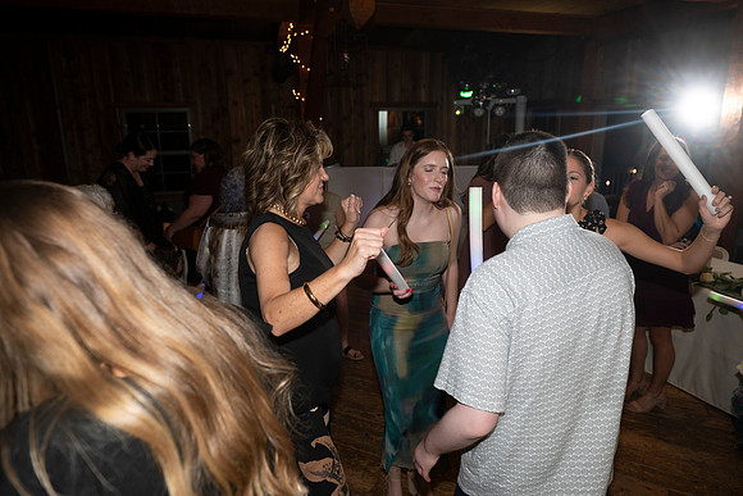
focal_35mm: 24
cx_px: 372
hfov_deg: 73.7
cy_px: 248
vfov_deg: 53.2
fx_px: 495
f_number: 3.5
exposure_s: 1/200
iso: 500
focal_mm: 24
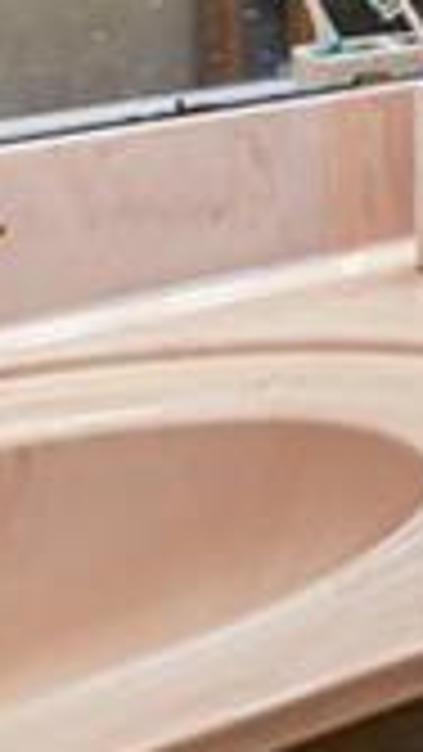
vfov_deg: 17.7
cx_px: 1386
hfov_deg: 8.6
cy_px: -358
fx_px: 2172
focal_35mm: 109
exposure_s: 1/60
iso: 800
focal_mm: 17
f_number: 4
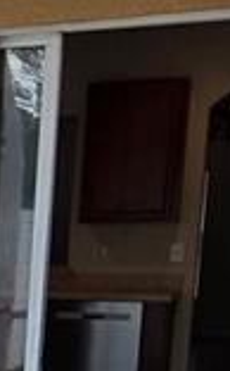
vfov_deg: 18.4
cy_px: 471
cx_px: -379
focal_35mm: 106
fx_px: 1067
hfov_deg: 10.2
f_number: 2.2
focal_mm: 2.2
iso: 100
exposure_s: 1/424
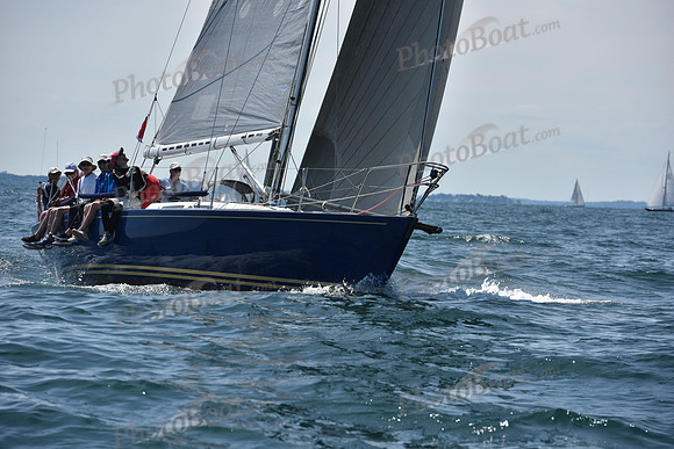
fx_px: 3652
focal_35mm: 195
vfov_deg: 7.0
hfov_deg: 10.5
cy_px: 224
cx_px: 337
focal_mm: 195
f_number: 8
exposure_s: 1/1600
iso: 250
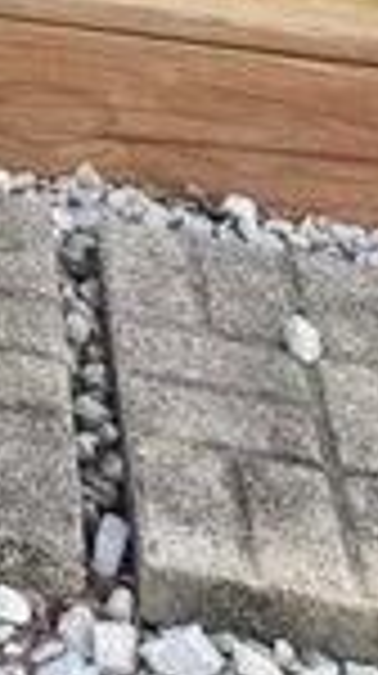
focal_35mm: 179
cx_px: -1300
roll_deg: +0.5
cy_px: -1287
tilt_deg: -6.4
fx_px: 3200
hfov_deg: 5.6
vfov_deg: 9.6
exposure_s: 1/439
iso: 80
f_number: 1.78
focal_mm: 6.76
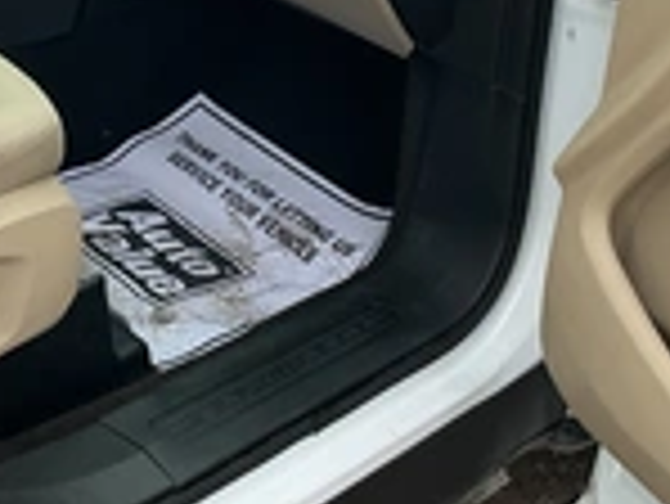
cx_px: 130
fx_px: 1453
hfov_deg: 25.5
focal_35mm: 75
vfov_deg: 18.4
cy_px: -144
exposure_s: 1/446
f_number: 1.8
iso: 25
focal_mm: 3
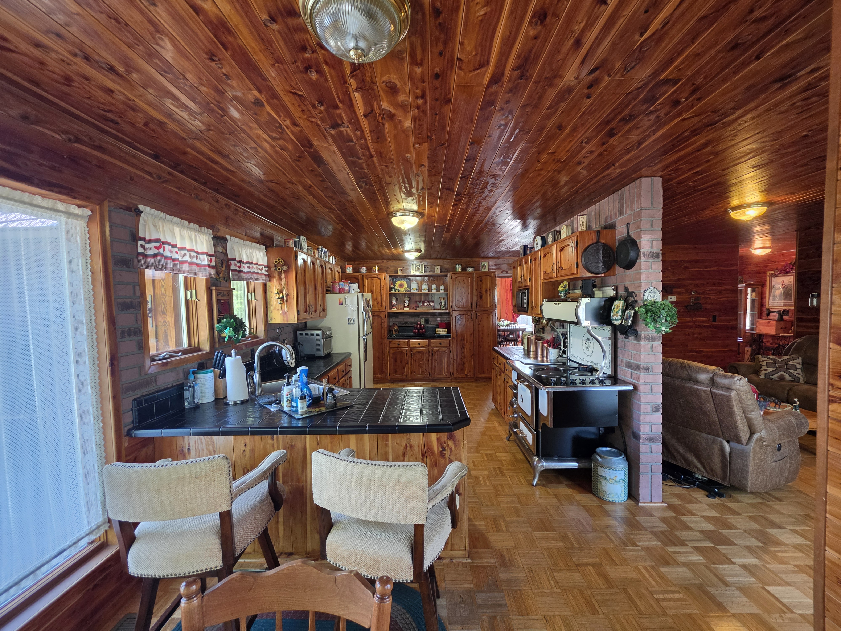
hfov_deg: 106.2
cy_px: 316
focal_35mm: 13
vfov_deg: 89.9
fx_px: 316
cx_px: 420
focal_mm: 2.2
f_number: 1.9
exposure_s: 1/60
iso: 200
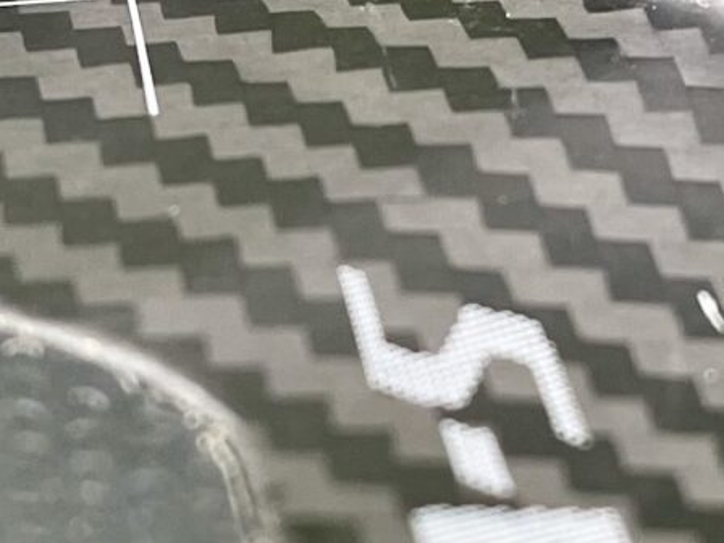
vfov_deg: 10.4
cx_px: 349
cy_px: 362
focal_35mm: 143
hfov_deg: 13.8
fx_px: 2991
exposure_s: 1/121
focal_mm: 5.1
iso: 100
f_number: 1.6
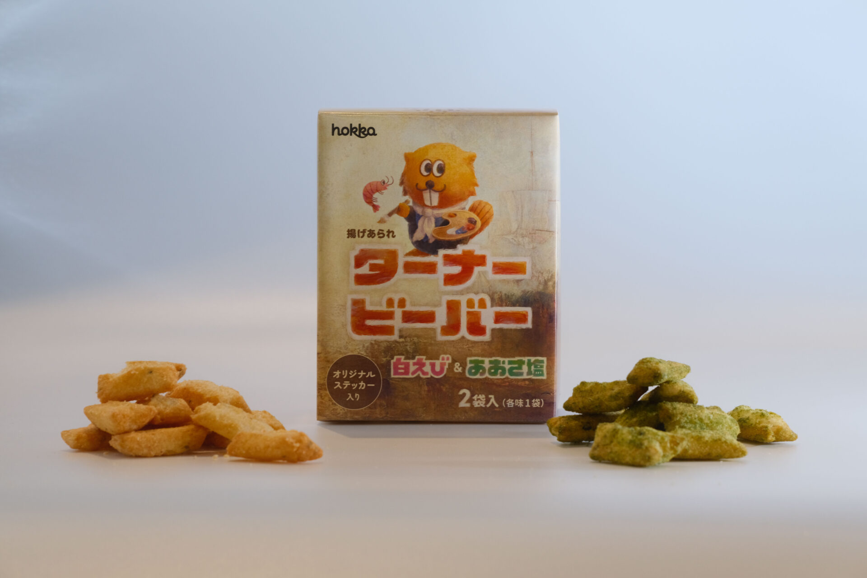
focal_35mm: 53
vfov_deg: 25.5
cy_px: 289
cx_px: 434
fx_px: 1276
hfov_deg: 37.5
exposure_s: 1/60
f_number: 8
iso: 640
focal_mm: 35
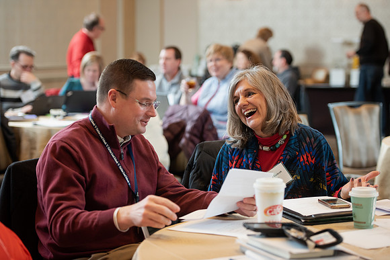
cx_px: 195
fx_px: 932
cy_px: 130
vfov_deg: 15.9
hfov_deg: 23.6
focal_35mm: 86
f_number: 3.2
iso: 1600
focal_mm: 86
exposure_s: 1/160
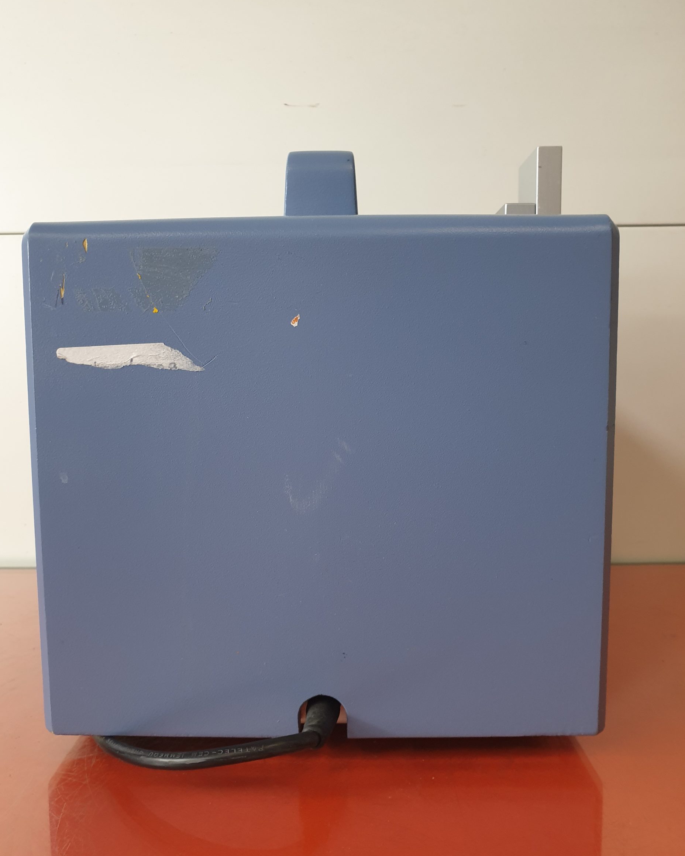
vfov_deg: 62.2
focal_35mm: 28
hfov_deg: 51.5
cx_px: 334
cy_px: 445
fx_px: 710
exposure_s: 1/50
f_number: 2.4
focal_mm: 4.3
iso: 160
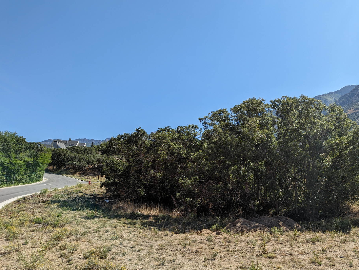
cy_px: 141
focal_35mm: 27
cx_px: 192
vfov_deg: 51.4
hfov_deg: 65.2
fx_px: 280
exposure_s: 1/1984
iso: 46
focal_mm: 6.81
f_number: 1.85
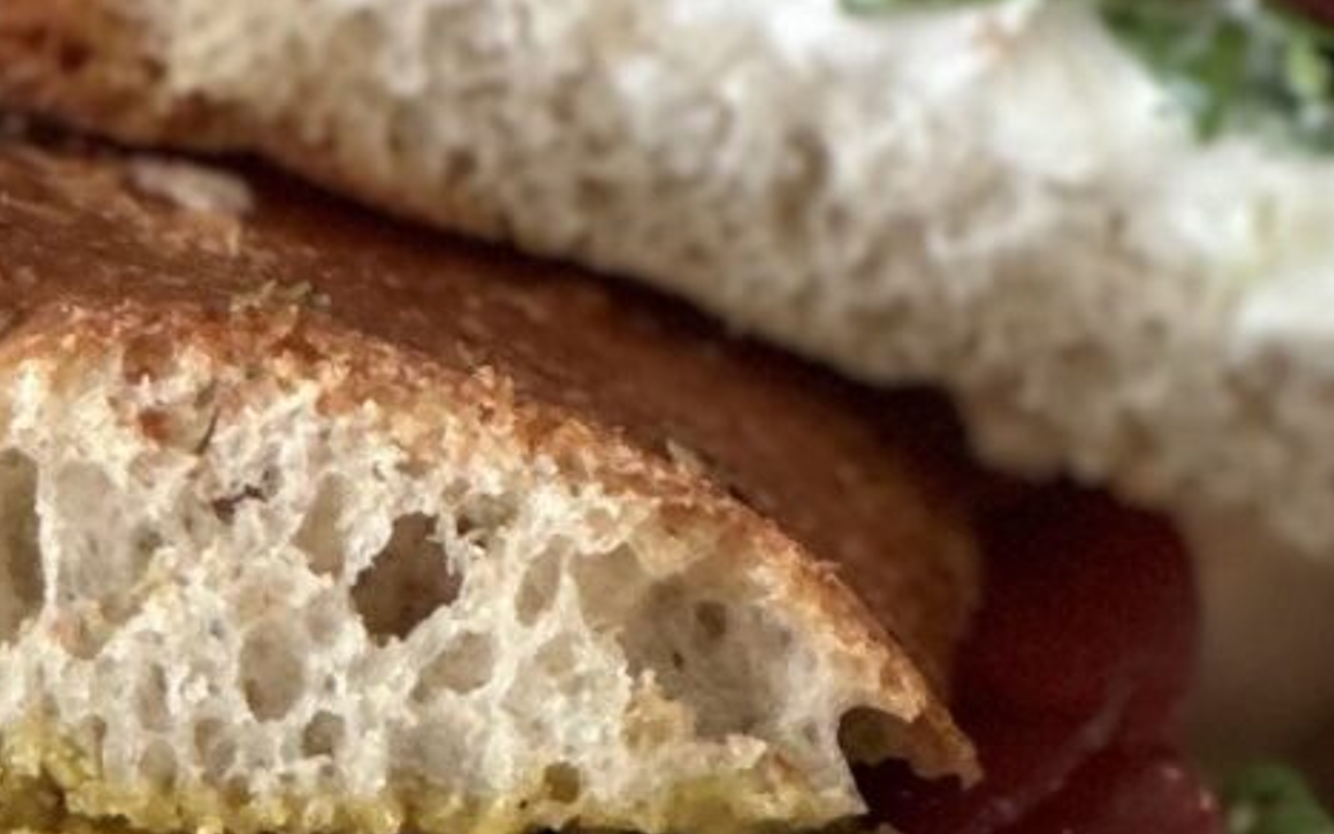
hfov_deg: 4.7
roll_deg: -0.1
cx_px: 697
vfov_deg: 2.9
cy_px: -511
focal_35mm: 447
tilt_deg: -20.0
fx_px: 16253
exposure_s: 1/121
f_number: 2.8
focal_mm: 9
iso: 160
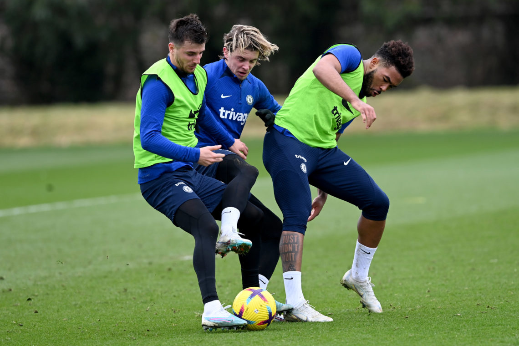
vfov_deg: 3.4
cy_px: 173
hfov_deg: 5.2
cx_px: 260
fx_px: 5766
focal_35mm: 400
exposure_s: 1/1600
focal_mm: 400
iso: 800
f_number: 4
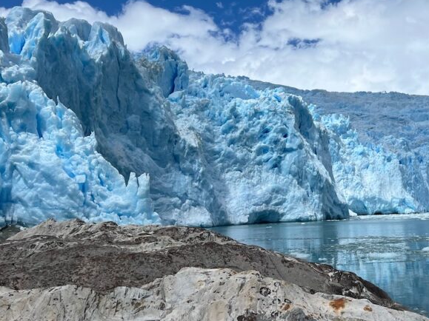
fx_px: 570
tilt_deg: +11.6
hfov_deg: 40.4
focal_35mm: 46
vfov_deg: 31.0
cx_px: 307
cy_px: 85
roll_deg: +2.2
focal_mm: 5.1
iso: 50
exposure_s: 1/15152
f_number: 1.6
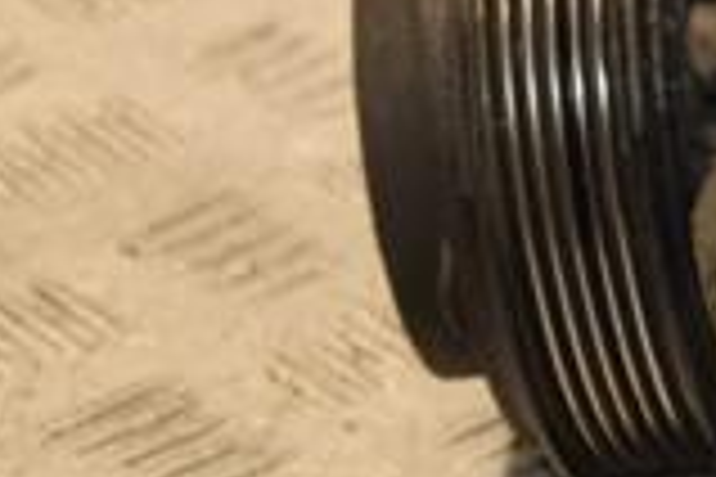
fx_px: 6543
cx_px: 1175
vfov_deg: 4.2
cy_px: -86
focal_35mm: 329
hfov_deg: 6.2
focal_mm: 58
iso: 800
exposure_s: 1/125
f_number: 5
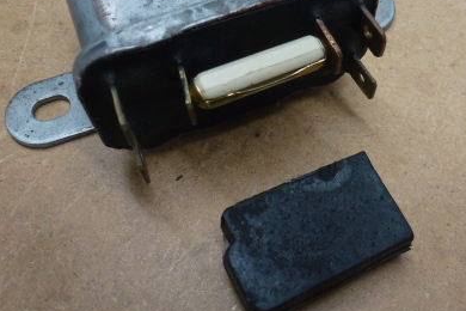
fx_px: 531
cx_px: 303
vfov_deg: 32.5
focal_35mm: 41
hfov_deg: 46.8
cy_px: 116
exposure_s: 1/60
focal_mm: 4.3
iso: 160
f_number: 3.3
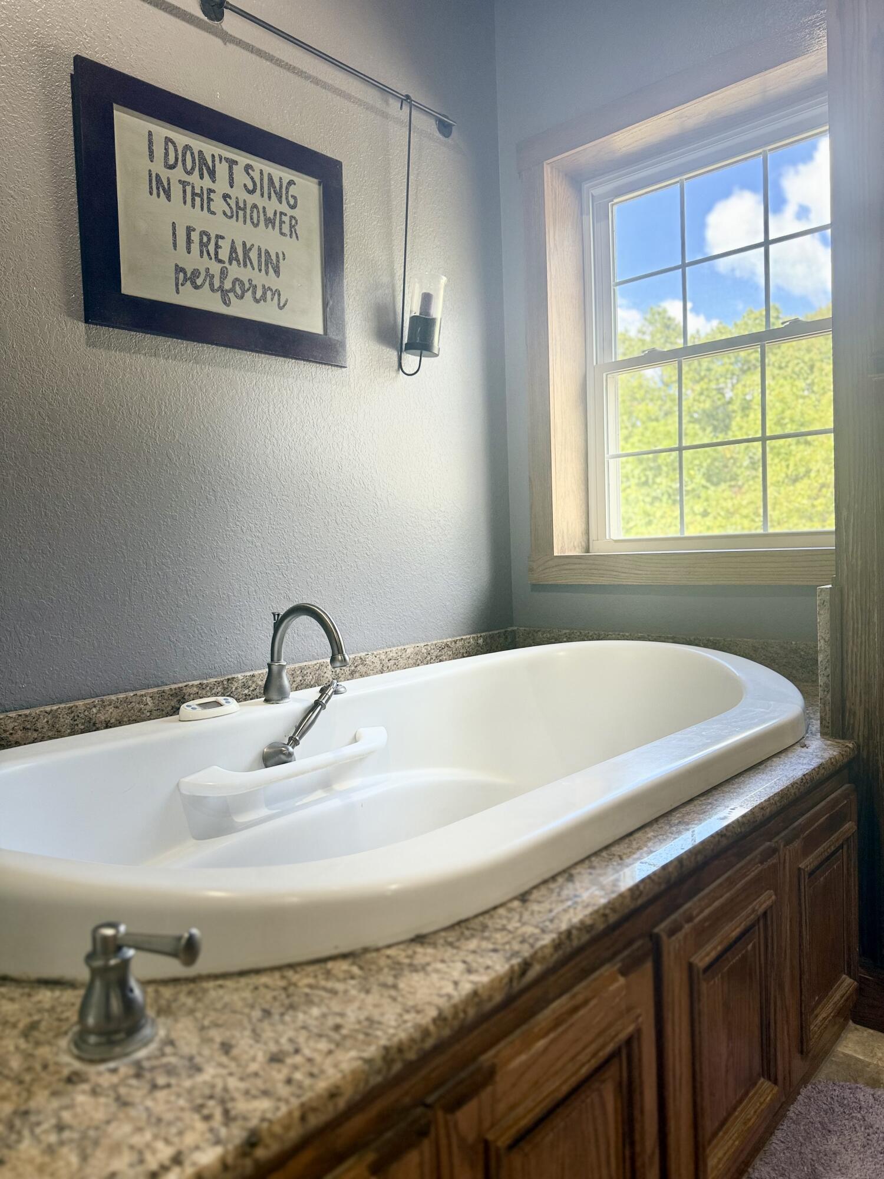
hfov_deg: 56.8
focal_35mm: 24
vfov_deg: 71.6
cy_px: 590
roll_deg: +2.4
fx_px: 817
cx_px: 442
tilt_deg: -3.0
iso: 200
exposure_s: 1/120
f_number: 1.78
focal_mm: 6.76
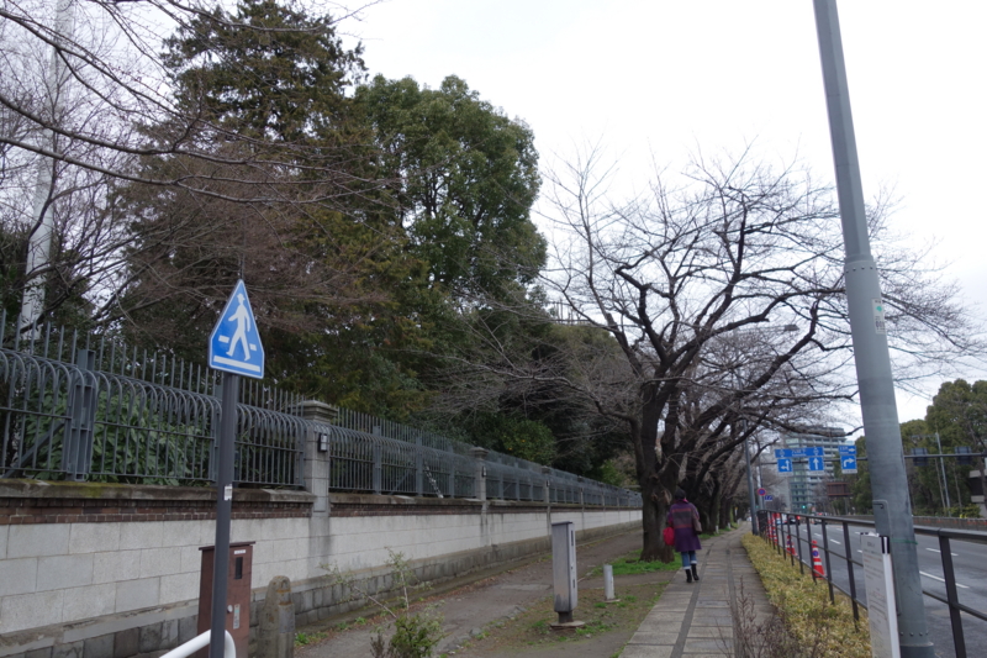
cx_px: 494
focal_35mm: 28
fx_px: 767
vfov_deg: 46.4
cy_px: 329
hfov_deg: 65.5
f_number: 3.2
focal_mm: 10.4
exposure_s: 1/100
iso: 125
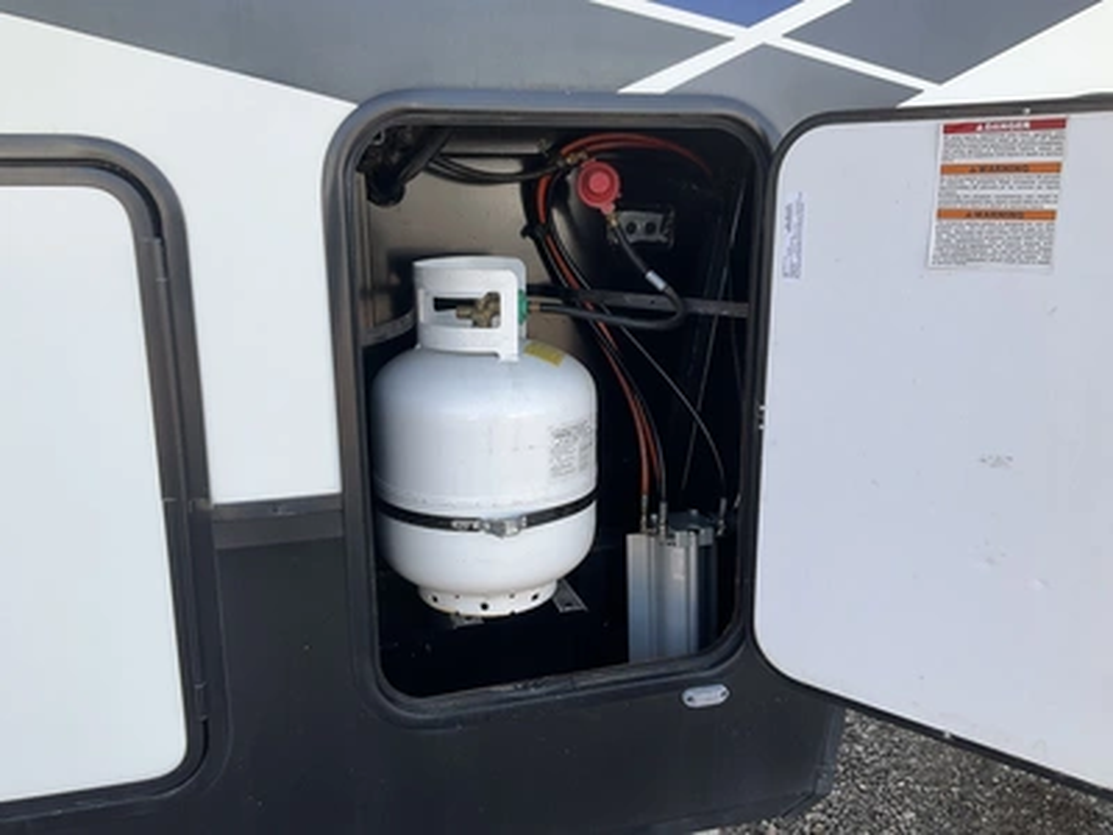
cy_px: 418
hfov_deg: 61.7
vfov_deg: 48.2
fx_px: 932
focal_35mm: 29
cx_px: 556
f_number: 1.8
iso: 25
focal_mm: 3
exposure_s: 1/309
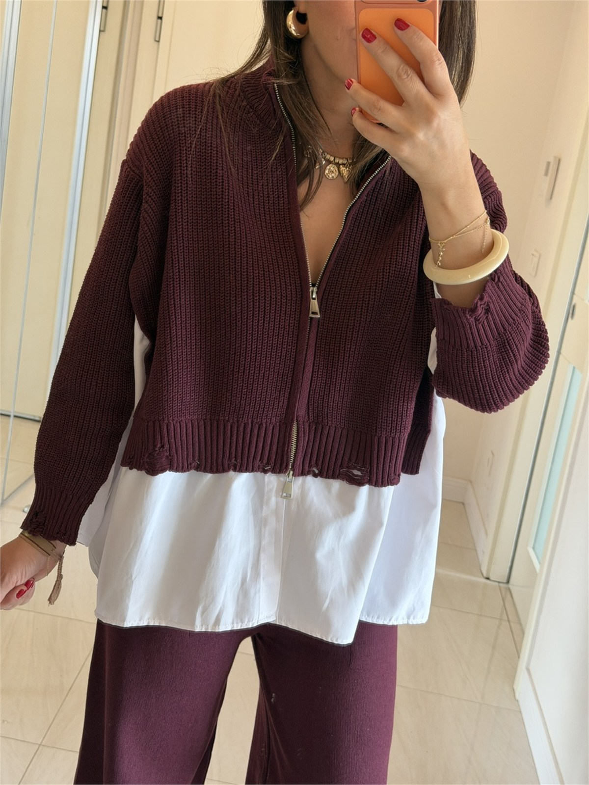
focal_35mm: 48
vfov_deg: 39.7
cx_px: 294
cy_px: 392
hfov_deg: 30.3
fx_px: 1089
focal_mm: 6.76
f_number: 1.78
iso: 200
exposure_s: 1/60
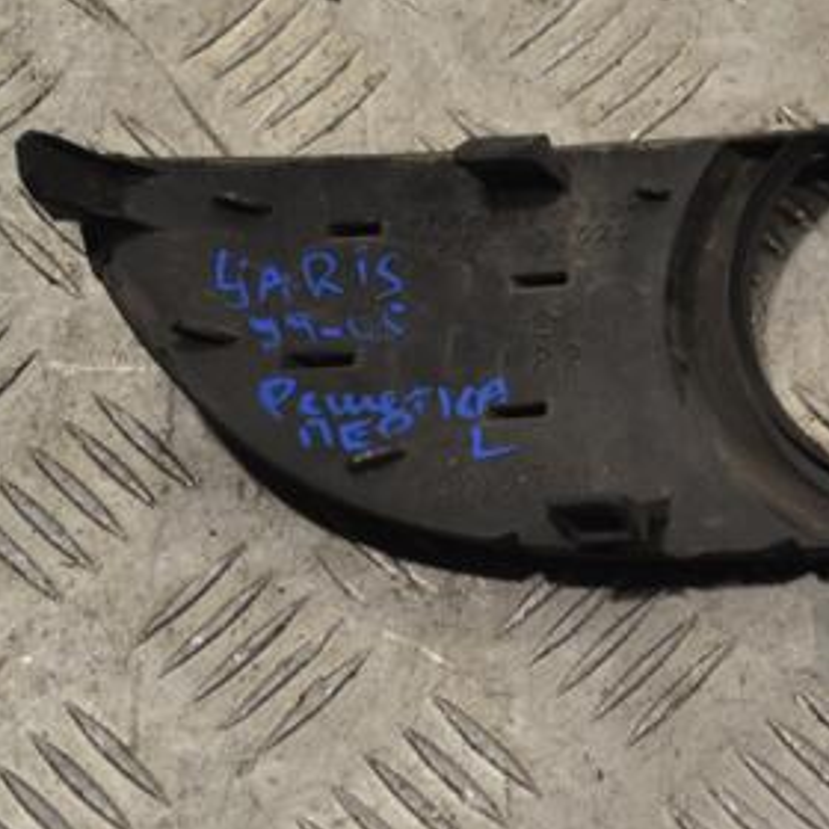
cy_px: 249
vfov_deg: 14.5
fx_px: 3251
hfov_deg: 14.4
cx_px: 758
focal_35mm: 120
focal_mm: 44
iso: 320
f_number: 5.6
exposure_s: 1/125
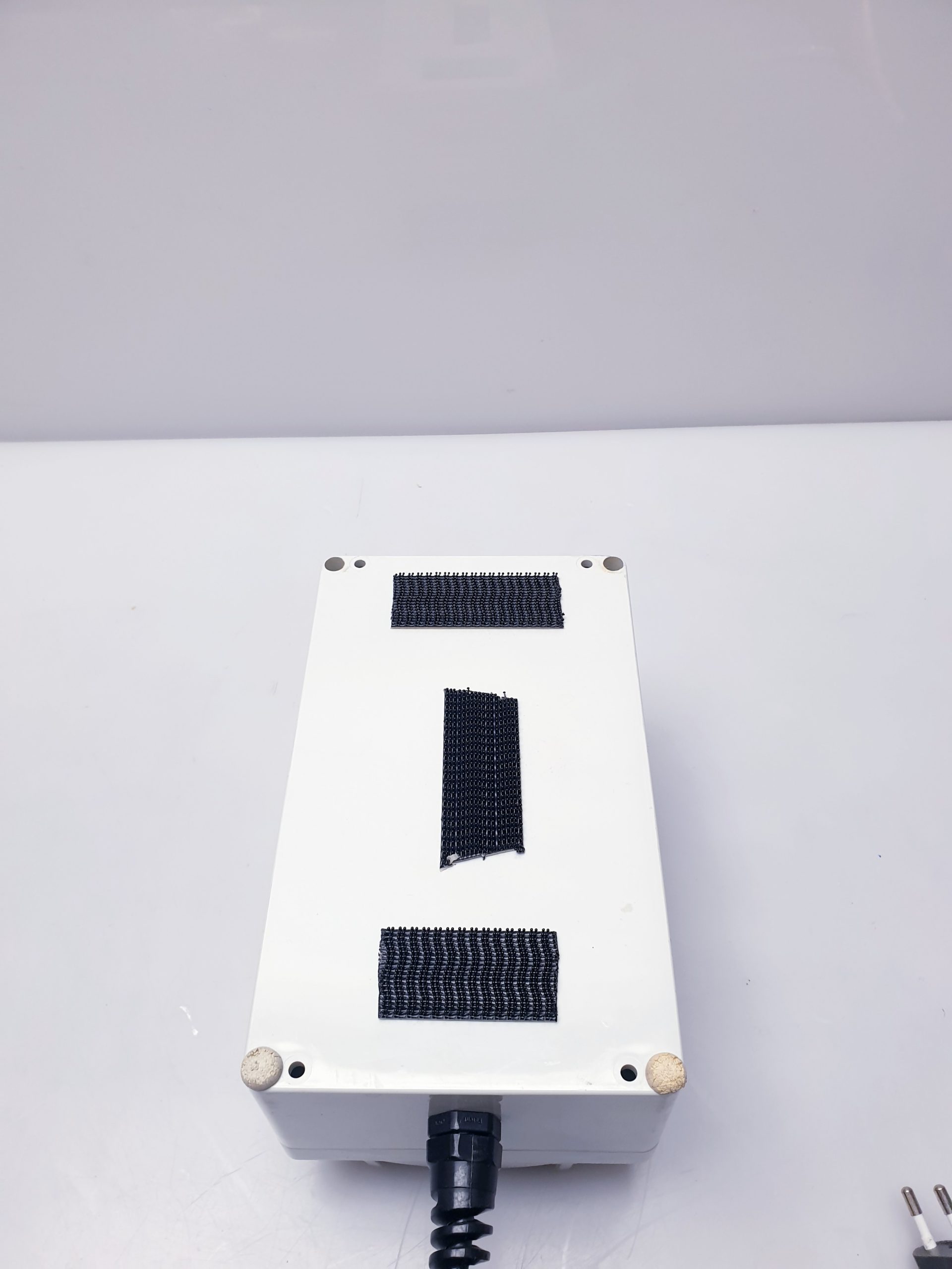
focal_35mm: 26
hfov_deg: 53.1
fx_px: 953
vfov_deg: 67.3
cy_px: 634
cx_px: 476
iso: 100
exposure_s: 1/100
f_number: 2.4
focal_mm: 4.3
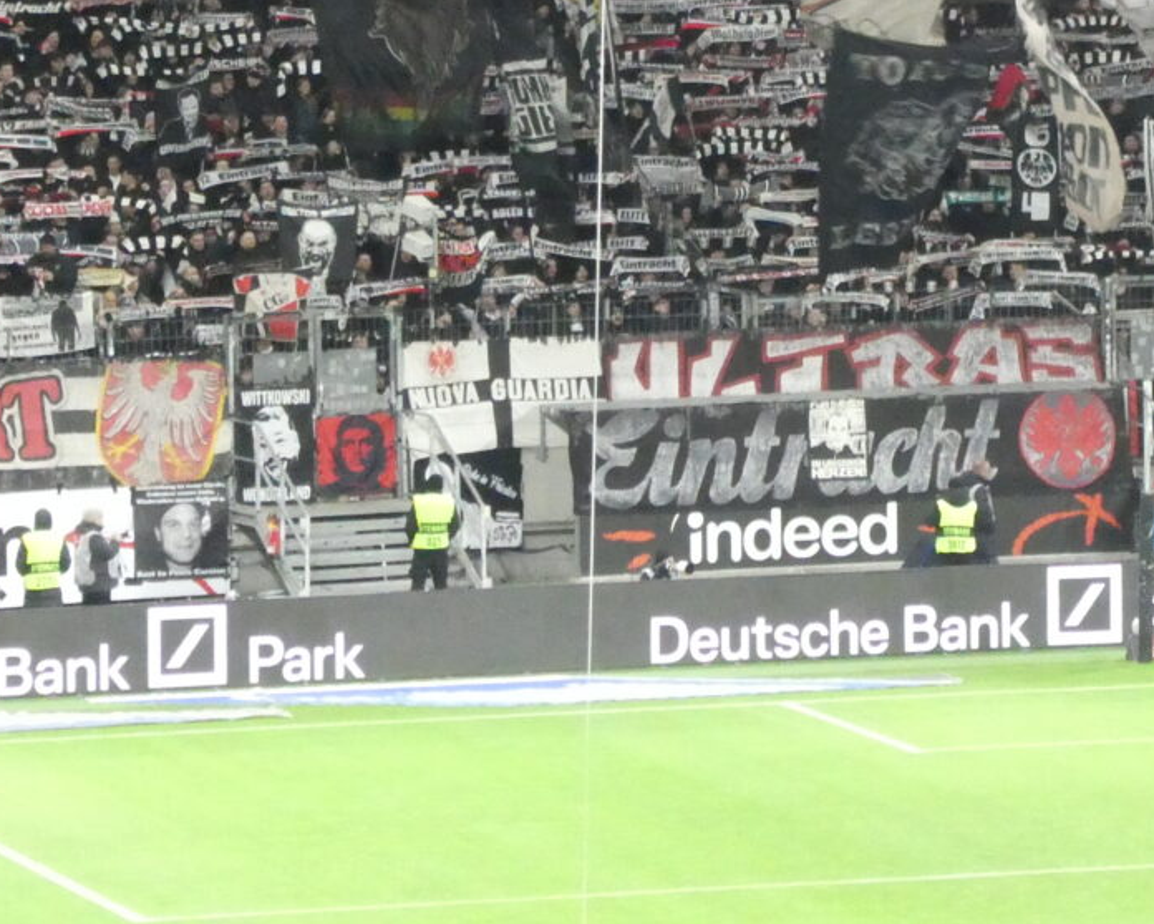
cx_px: 1013
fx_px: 12263
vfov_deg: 4.3
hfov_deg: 5.4
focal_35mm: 359
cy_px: -56
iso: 1600
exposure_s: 1/60
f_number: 5.5
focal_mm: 28.7
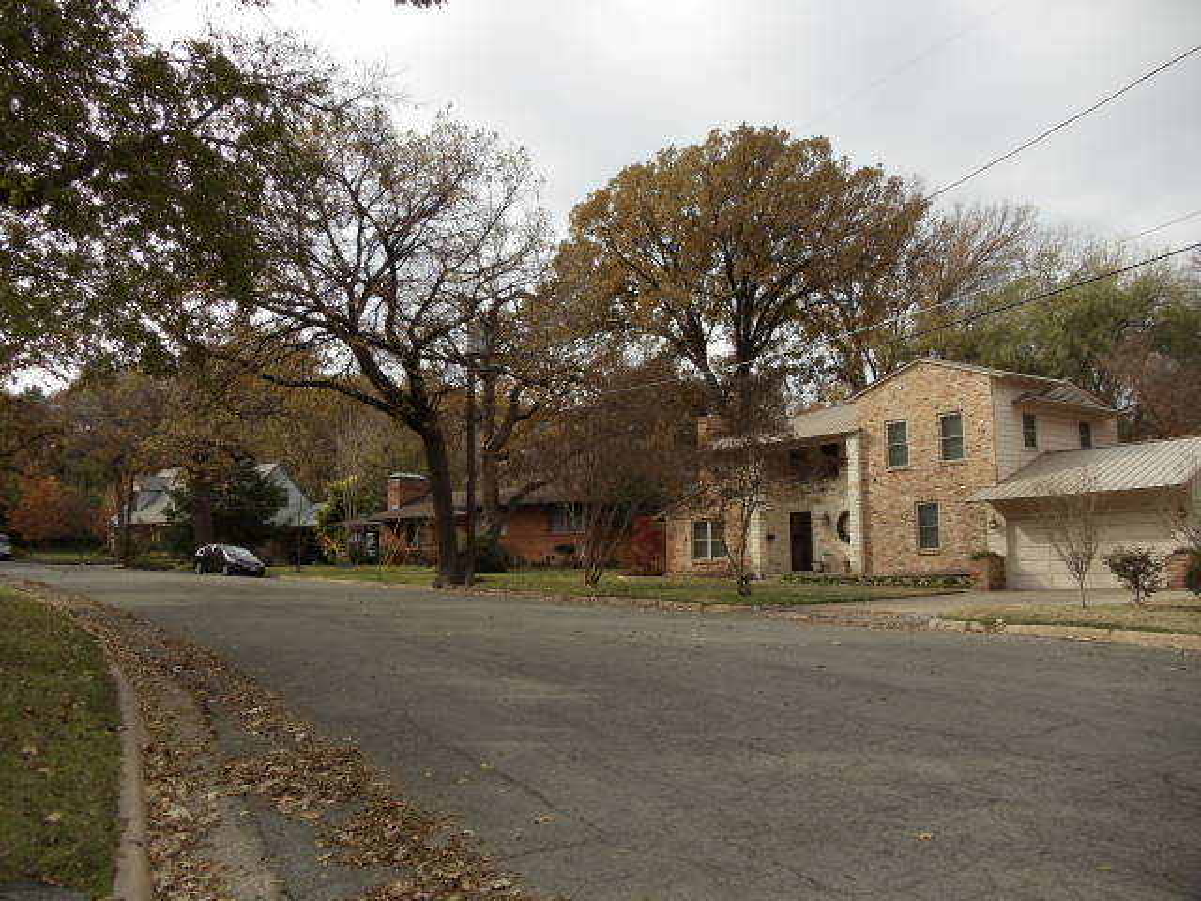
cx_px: 600
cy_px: 450
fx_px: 1527
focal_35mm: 44
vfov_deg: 32.9
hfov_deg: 42.9
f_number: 3.5
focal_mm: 6
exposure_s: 1/320
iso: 80
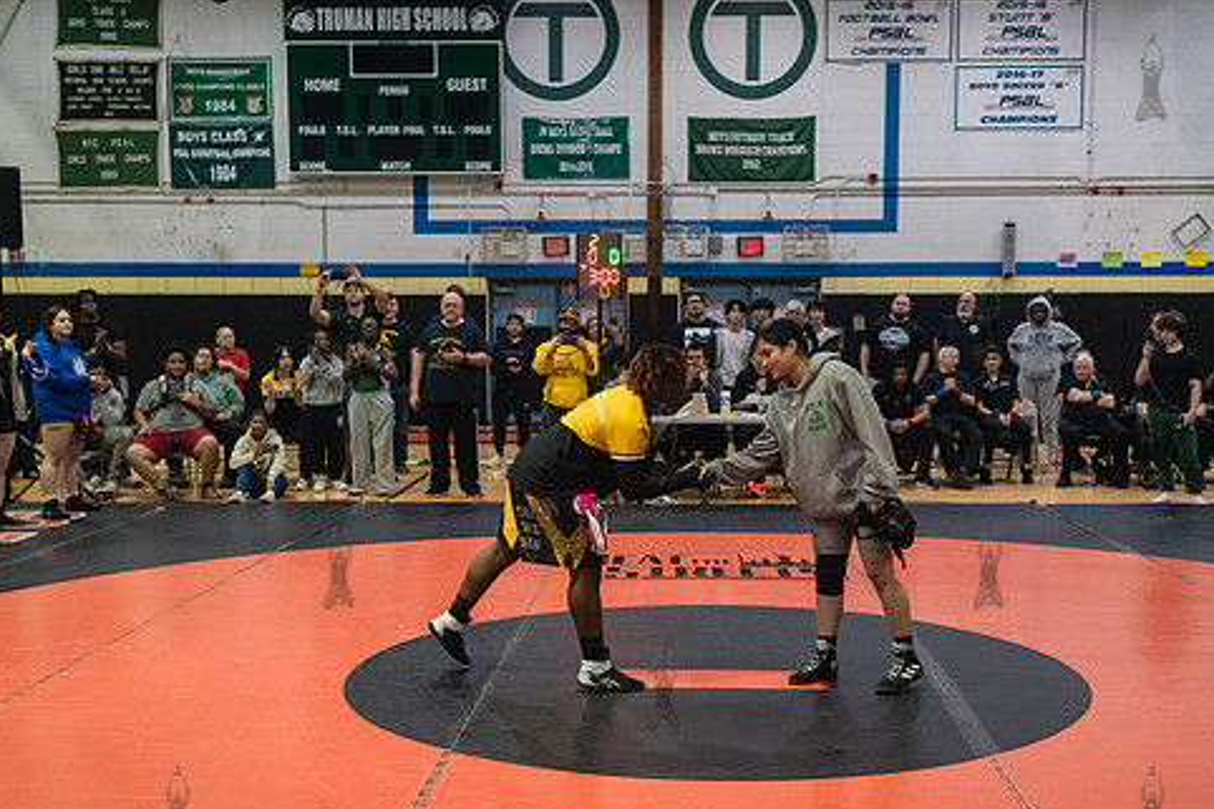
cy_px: 442
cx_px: 654
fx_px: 1449
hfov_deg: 45.4
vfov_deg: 31.1
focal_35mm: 43
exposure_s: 1/500
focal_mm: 35
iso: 5000
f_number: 3.2
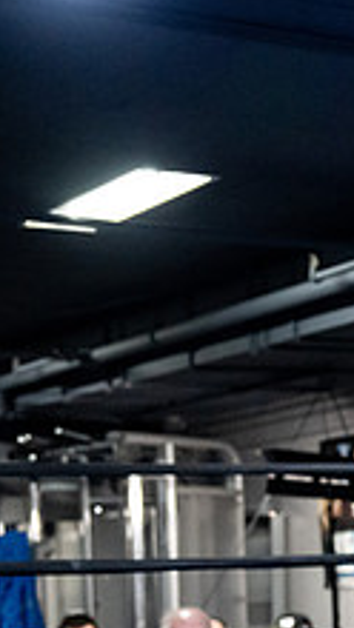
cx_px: 799
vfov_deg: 17.8
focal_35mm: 119
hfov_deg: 9.3
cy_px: 507
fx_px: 1983
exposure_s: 1/1000
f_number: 2.8
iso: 10000
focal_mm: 43
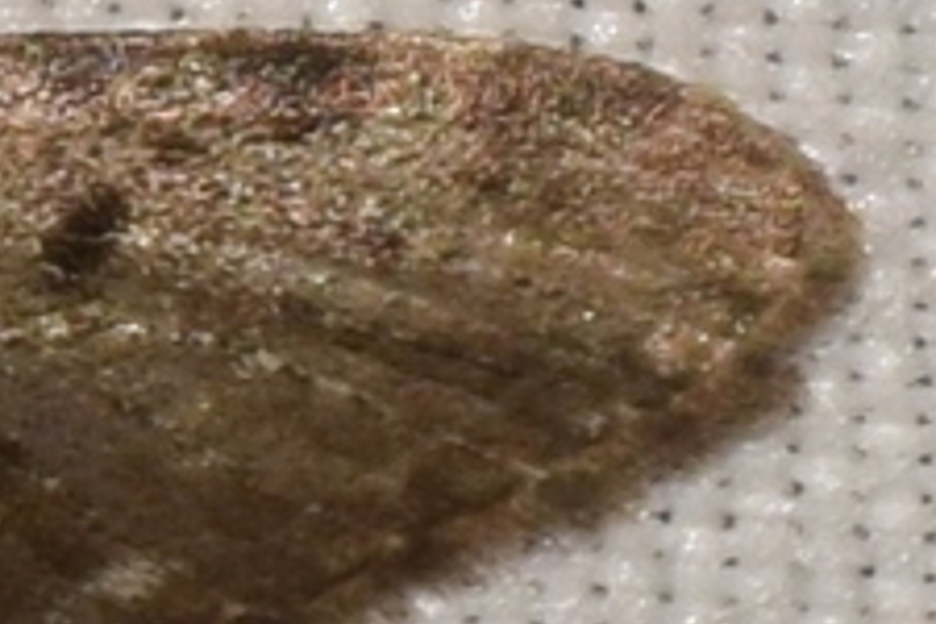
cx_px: -788
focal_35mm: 894
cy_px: 324
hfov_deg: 2.3
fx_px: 23242
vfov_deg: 1.5
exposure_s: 1/160
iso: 125
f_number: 10
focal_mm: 140
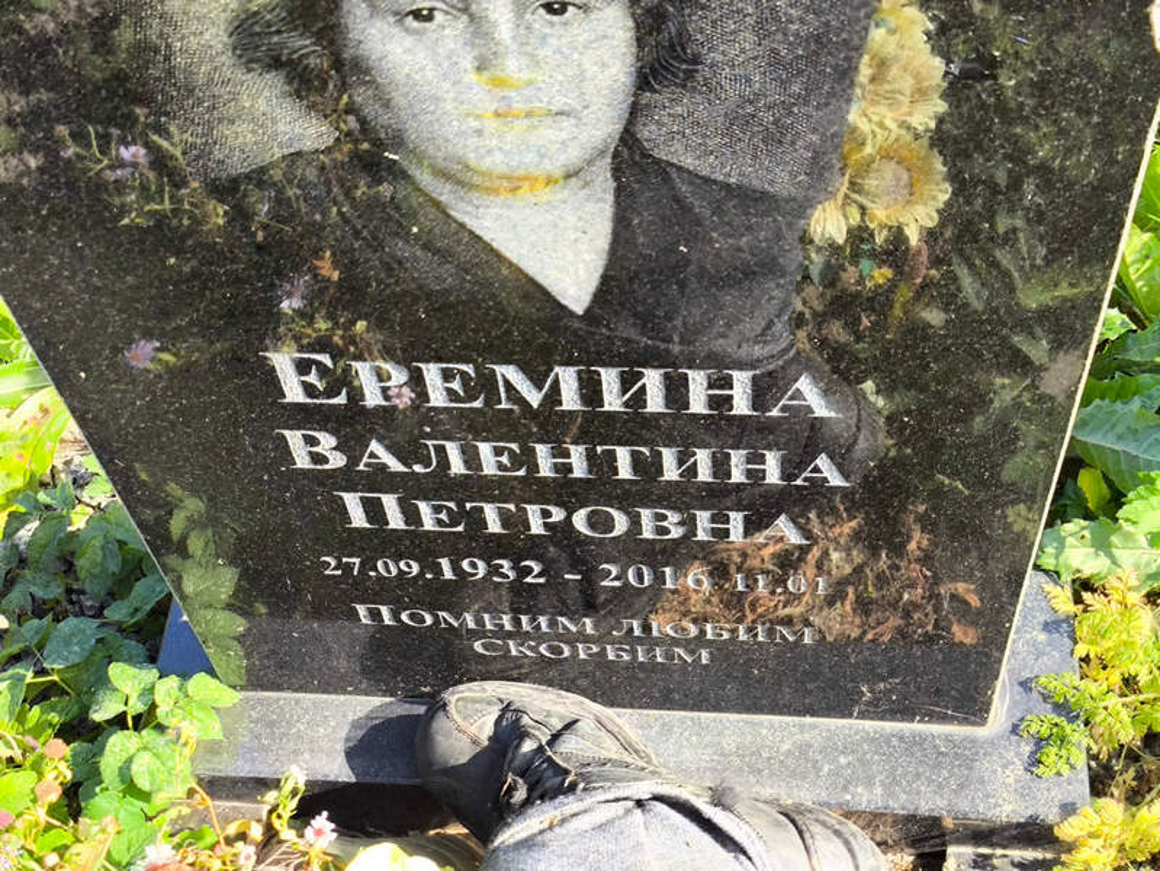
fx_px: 1676
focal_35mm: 50
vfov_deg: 29.1
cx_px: 580
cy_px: 436
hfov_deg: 38.2
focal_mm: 4.71
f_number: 1.7
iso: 50
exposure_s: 1/306
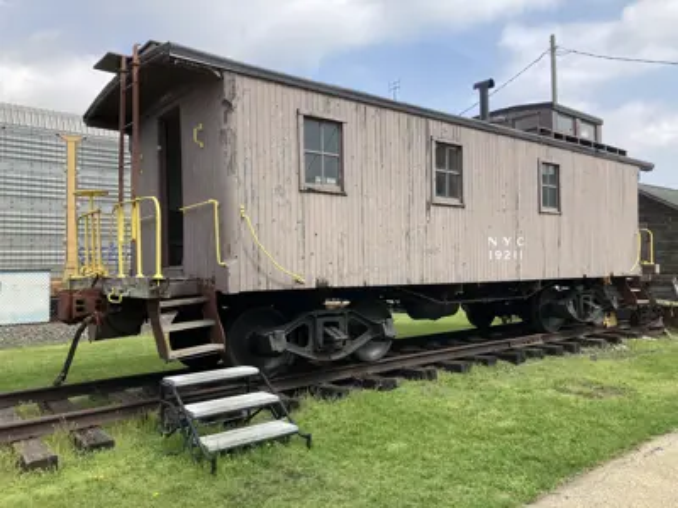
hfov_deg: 63.4
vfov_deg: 49.7
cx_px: 339
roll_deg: +0.0
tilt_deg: +1.2
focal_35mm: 28
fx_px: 548
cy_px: 254
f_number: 1.8
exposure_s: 1/1215
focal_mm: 3.99
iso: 20
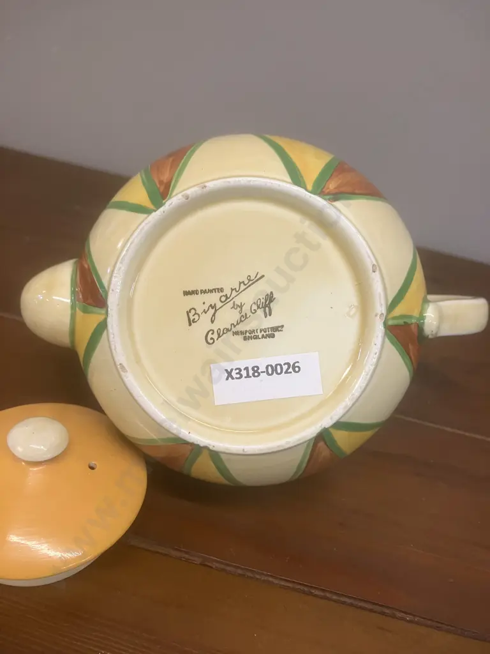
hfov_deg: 49.7
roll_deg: -12.7
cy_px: 327
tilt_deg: -34.3
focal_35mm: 28
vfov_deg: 63.4
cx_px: 245
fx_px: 528
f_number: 1.8
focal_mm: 3.99
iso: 100
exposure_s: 1/50
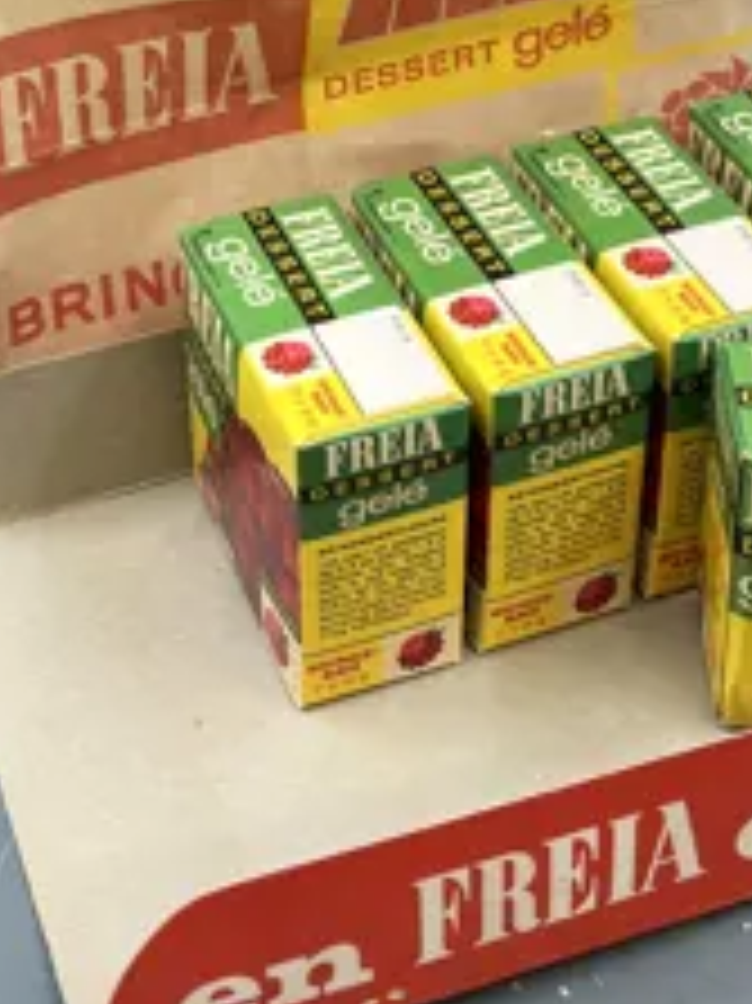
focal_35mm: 70
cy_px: 108
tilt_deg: -34.7
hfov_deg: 21.0
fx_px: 2030
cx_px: 378
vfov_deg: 26.9
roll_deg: +1.6
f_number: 1.6
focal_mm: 5.1
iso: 32
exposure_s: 1/132
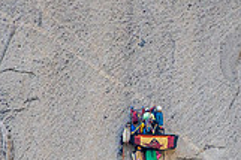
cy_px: 167
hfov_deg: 1.0
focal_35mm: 2166
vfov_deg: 0.6
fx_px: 14485
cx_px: 172
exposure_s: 1/320
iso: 320
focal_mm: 220
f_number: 4
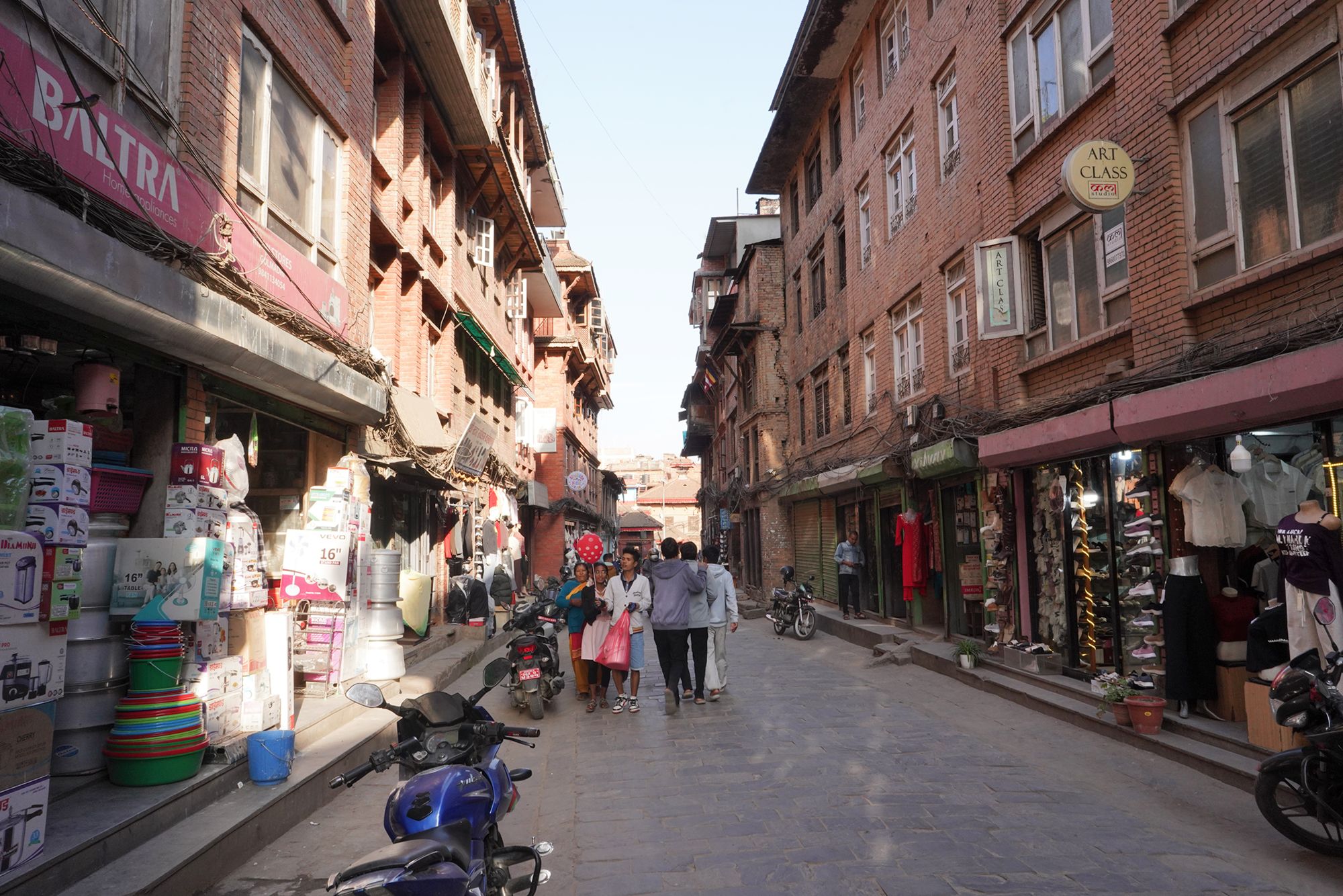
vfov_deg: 53.1
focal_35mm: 24
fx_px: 895
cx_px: 672
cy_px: 448
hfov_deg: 73.7
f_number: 18
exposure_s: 1/100
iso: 800
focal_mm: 24
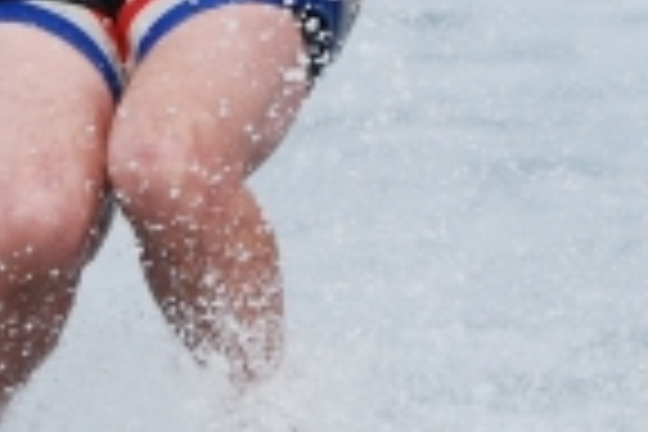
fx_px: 31965
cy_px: -382
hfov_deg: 1.2
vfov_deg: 0.8
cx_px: 360
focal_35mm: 1776
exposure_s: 1/800
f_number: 5.3
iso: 200
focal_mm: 220
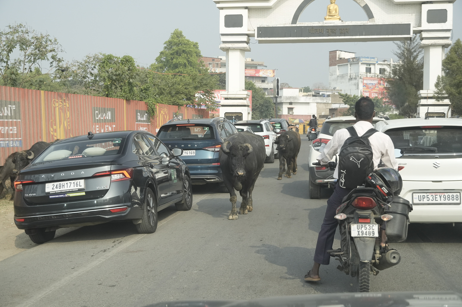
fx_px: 673
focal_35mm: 52
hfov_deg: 37.9
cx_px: 231
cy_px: 154
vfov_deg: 25.7
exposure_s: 1/500
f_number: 5.6
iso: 800
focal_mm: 35
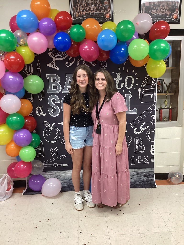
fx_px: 220
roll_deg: +1.6
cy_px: 122
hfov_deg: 45.4
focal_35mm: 31
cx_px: 92
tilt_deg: -12.0
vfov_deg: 58.4
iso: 320
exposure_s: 1/60
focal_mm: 3.3
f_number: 2.4
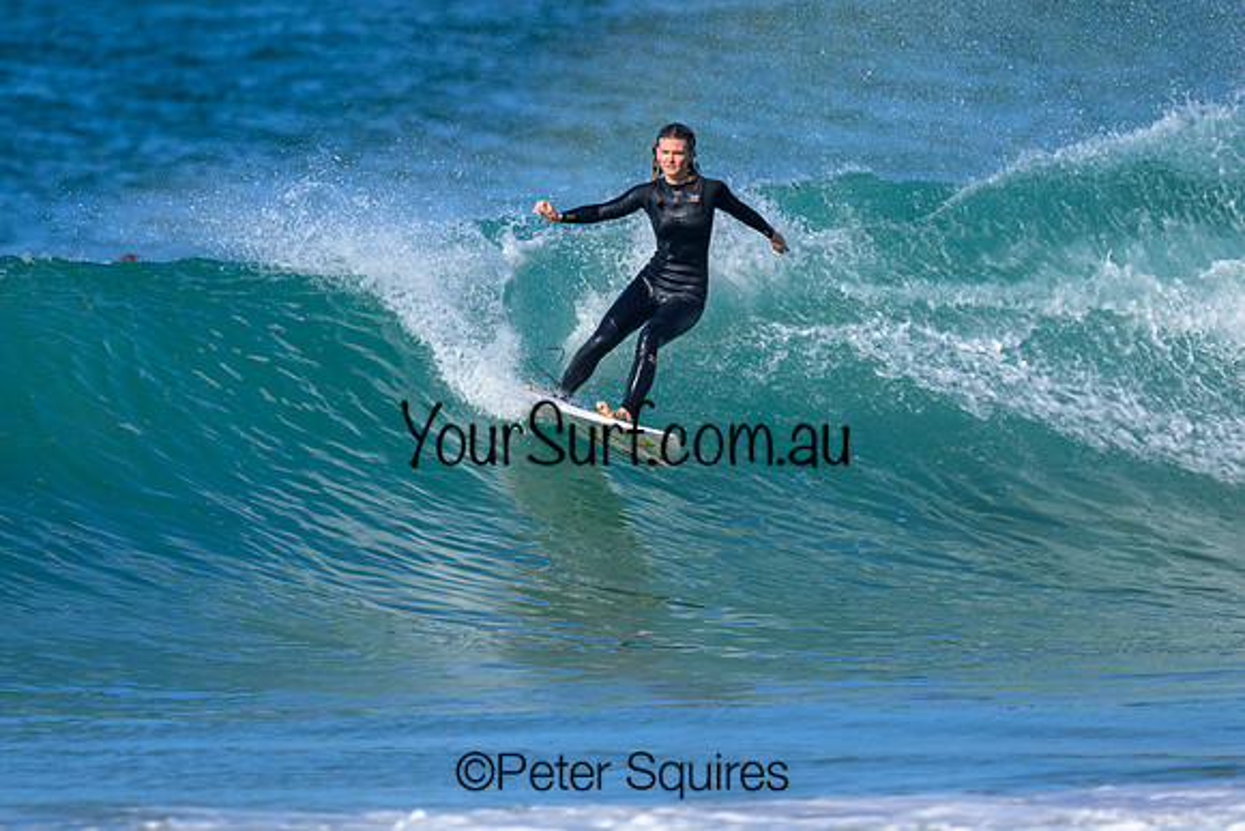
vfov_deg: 1.3
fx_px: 38047
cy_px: 407
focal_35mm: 1100
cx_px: 556
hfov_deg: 1.9
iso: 320
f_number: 6.3
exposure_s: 1/2000
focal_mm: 800
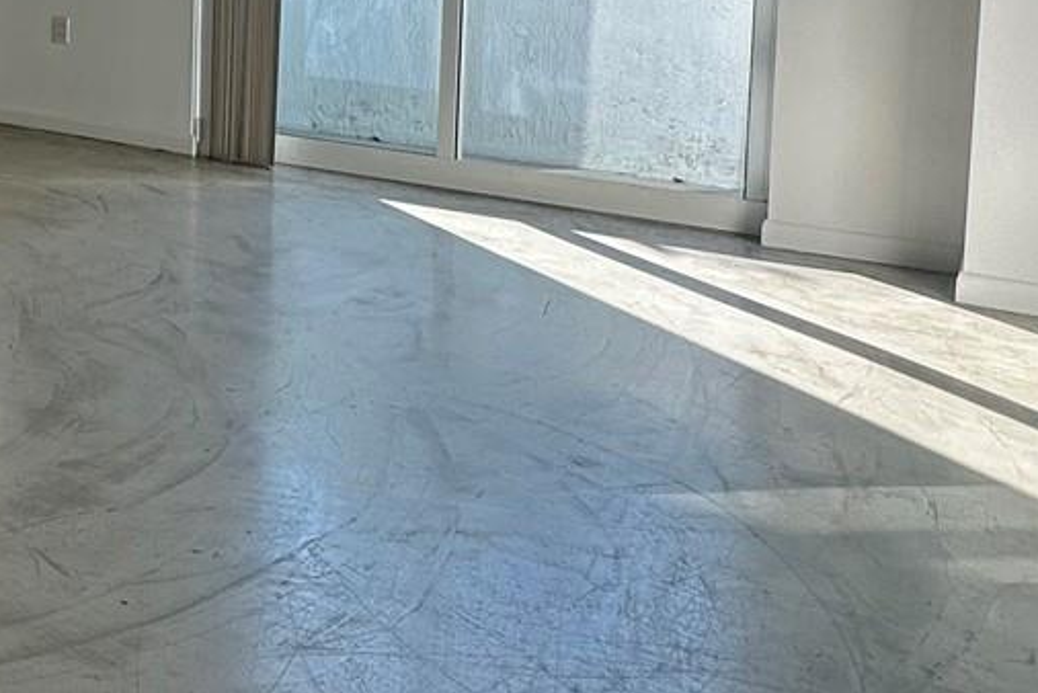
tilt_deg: -3.5
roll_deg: -1.1
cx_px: -21
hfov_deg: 37.7
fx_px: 1327
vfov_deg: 27.2
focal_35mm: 46
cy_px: -43
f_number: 2.2
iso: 40
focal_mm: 2.22
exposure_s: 1/184
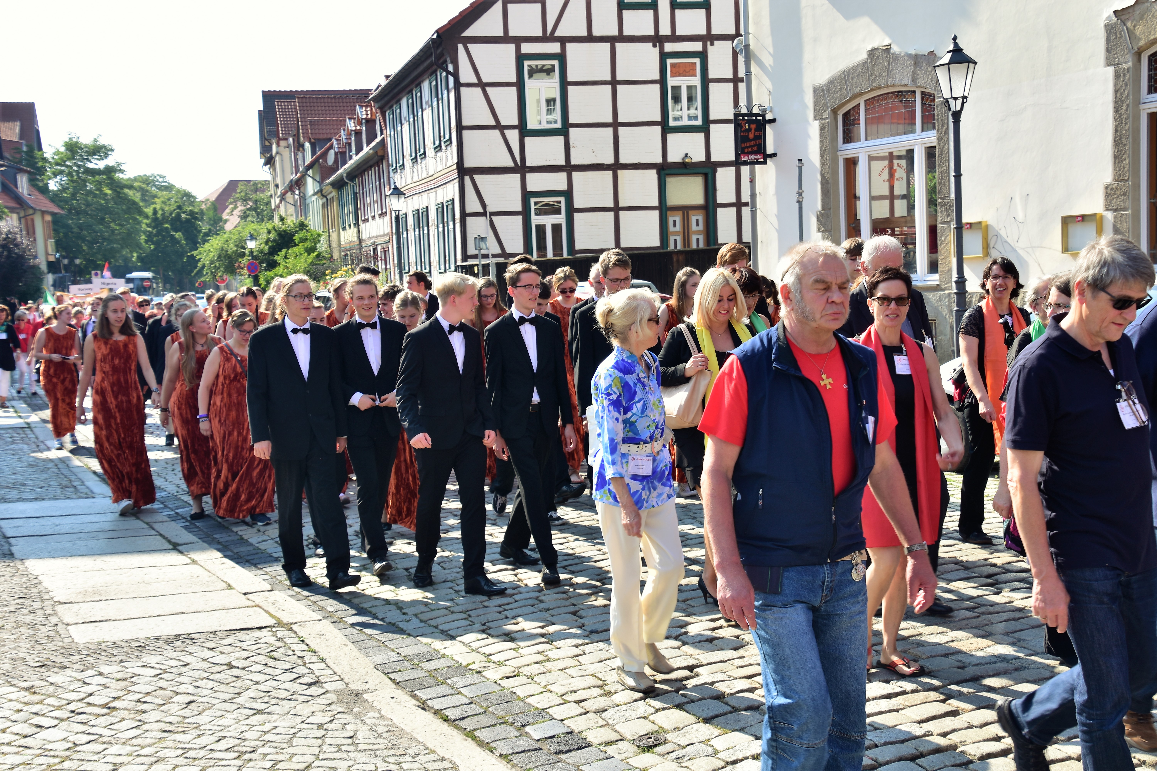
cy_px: 386
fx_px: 1494
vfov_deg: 28.9
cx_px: 578
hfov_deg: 42.3
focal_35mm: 46
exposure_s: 1/160
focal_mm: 31
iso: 100
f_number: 5
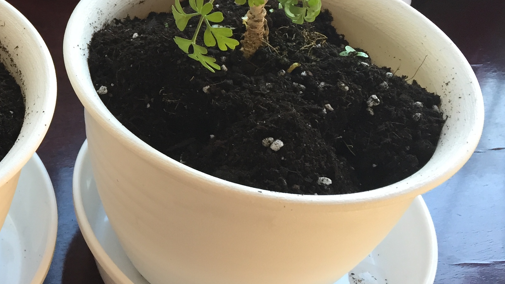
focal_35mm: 63
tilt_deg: -38.2
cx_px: 19
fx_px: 844
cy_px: 53
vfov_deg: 18.9
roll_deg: -1.4
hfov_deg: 31.2
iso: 32
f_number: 2.2
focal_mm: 4.15
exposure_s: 1/30
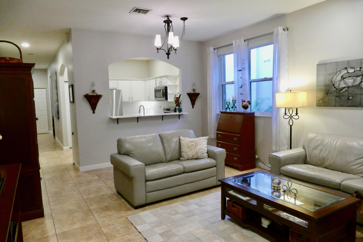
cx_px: 182
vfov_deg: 51.3
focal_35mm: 25
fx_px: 252
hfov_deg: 71.5
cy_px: 121
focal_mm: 9.12
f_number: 4.5
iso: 1600
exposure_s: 1/60
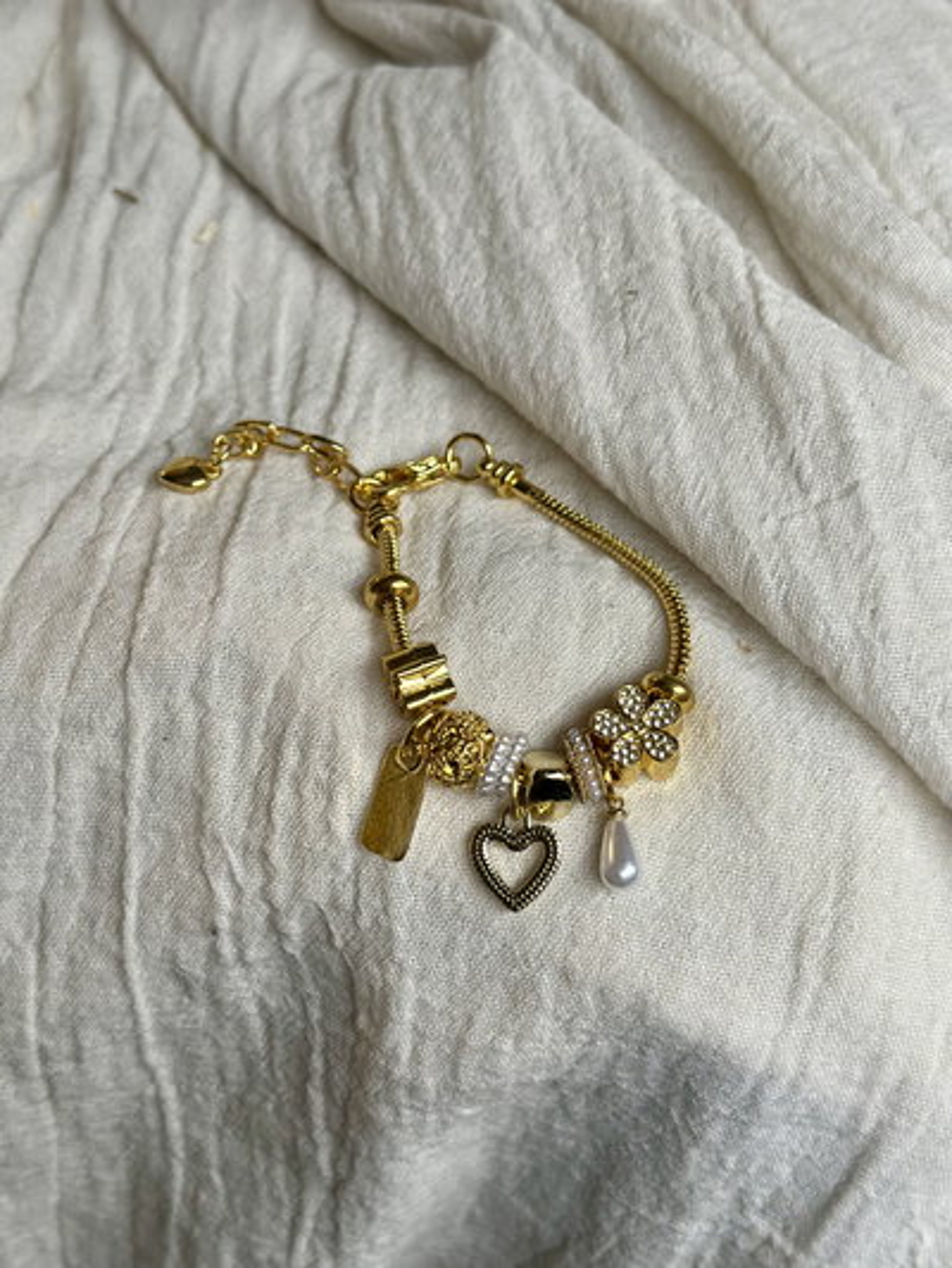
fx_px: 1759
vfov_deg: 39.6
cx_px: 476
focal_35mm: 48
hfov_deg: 30.3
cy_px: 634
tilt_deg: -53.1
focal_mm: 6.86
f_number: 1.78
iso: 125
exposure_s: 1/69
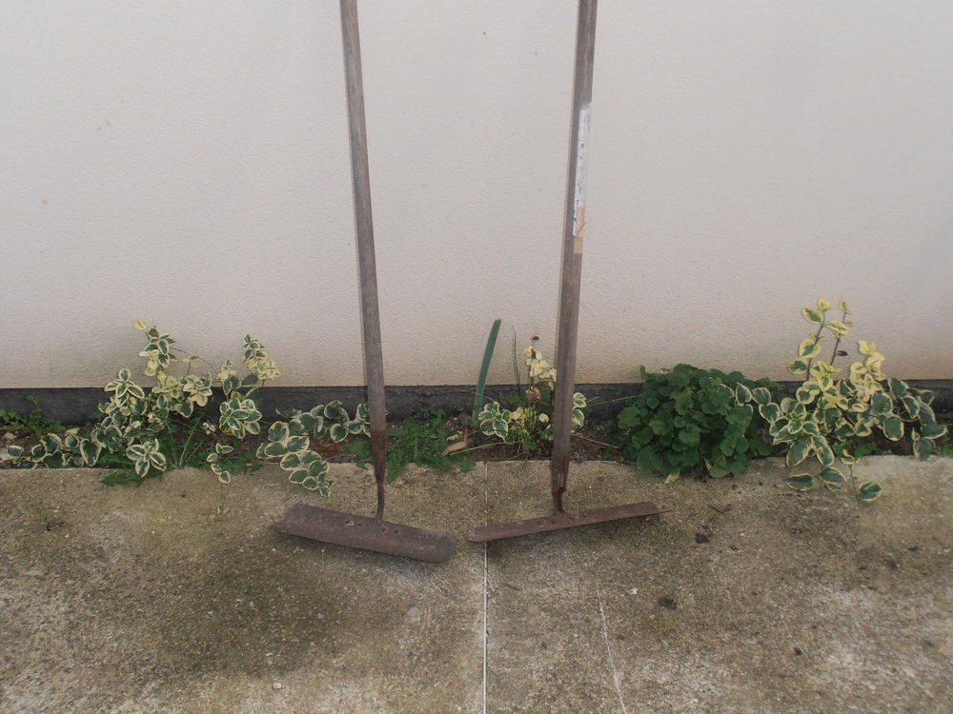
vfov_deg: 32.9
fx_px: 1211
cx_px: 476
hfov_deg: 42.9
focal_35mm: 44
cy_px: 357
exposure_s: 1/40
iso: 125
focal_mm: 7.87
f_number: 4.2
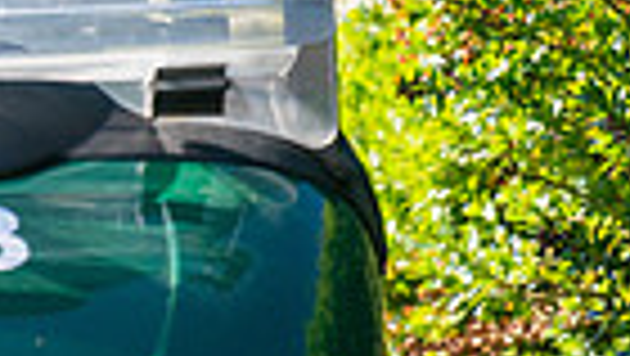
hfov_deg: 1.7
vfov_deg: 0.9
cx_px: -220
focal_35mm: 1299
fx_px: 21716
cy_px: -475
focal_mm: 300
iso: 250
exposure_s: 1/1000
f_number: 4.5
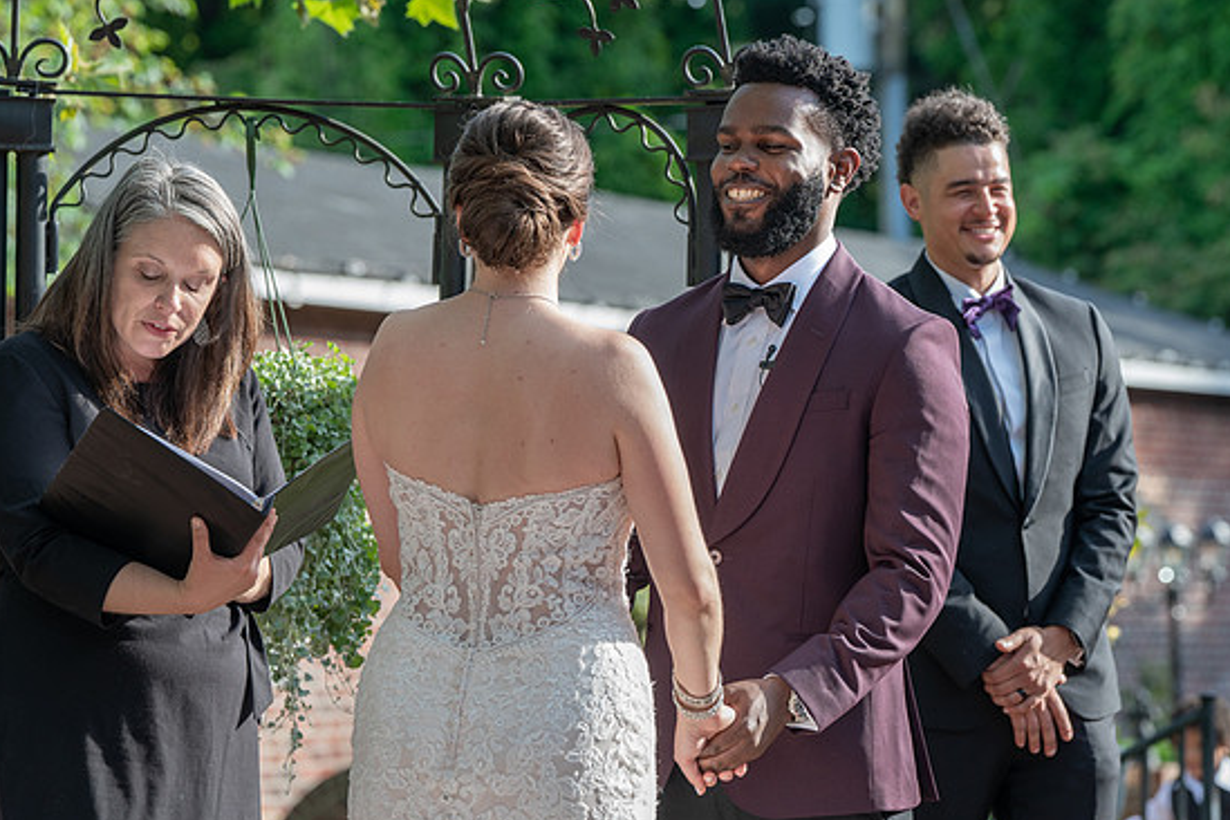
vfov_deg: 7.3
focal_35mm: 187
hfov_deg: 11.0
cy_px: 445
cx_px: 664
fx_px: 6389
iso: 320
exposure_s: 1/250
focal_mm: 156
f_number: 5.6
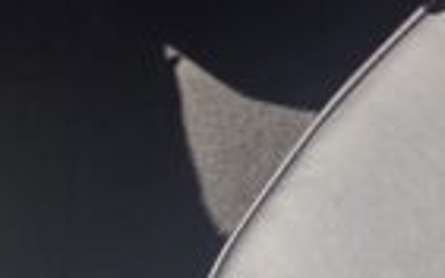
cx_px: 571
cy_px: -417
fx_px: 946
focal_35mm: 78
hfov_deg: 23.5
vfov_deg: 12.5
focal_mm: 2.2
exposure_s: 1/447
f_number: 2.2
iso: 50
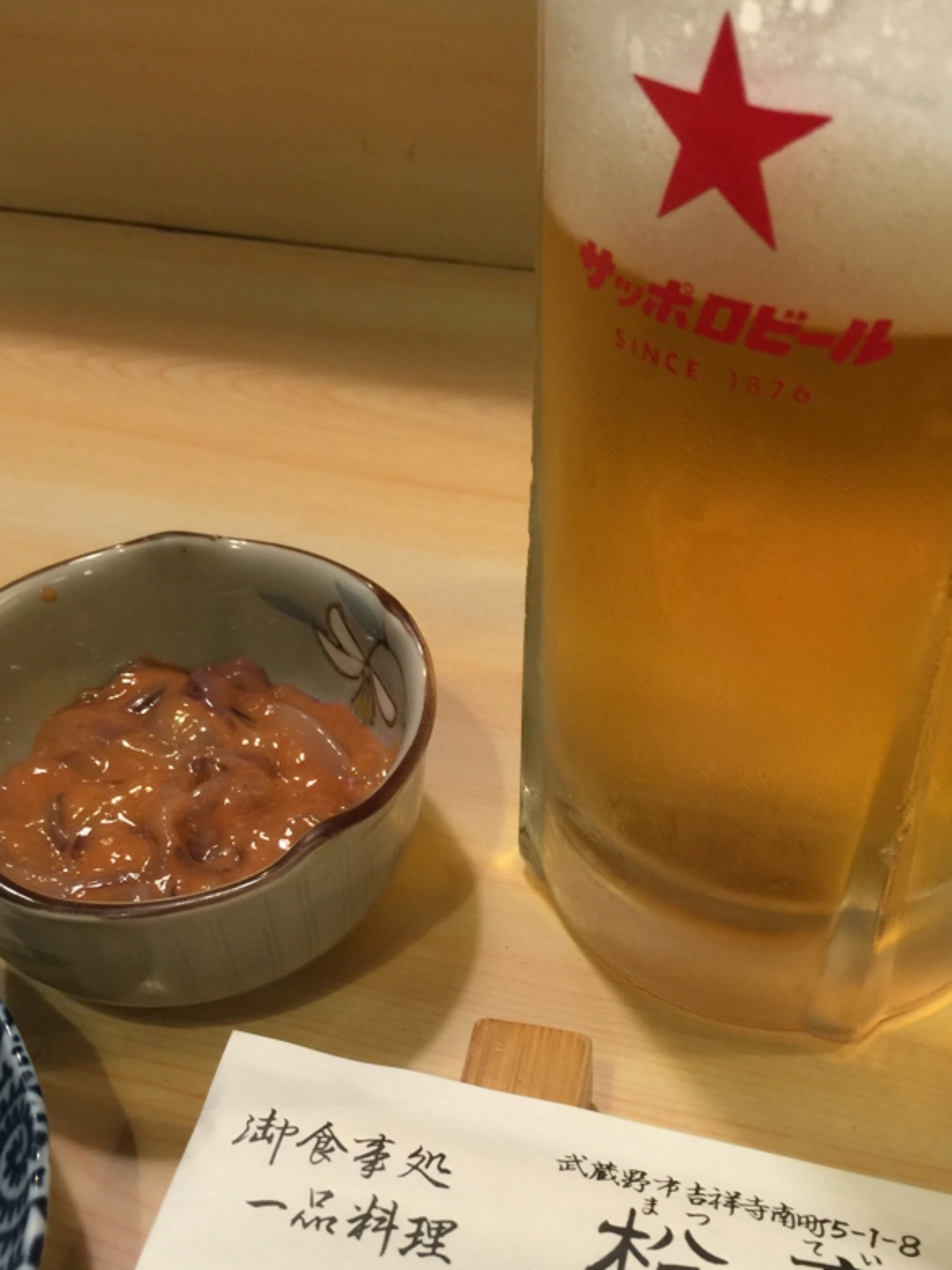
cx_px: 474
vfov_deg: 48.7
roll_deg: +1.6
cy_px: 745
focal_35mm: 38
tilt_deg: -43.2
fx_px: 1393
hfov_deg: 37.7
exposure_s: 1/17
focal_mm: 4.15
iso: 64
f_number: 2.2
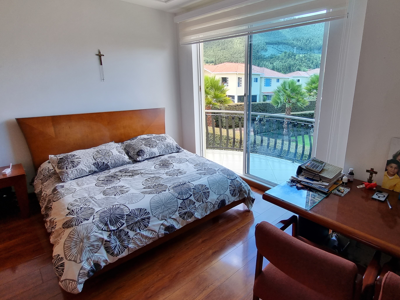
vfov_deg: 68.7
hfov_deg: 83.3
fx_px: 220
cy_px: 145
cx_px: 245
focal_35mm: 19
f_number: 2.2
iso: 64
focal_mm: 1.74
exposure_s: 1/120
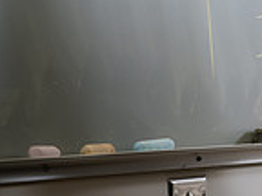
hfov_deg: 7.5
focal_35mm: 255
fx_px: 1930
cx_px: 511
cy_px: -106
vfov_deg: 5.8
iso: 640
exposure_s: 1/200
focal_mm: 66
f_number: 3.5
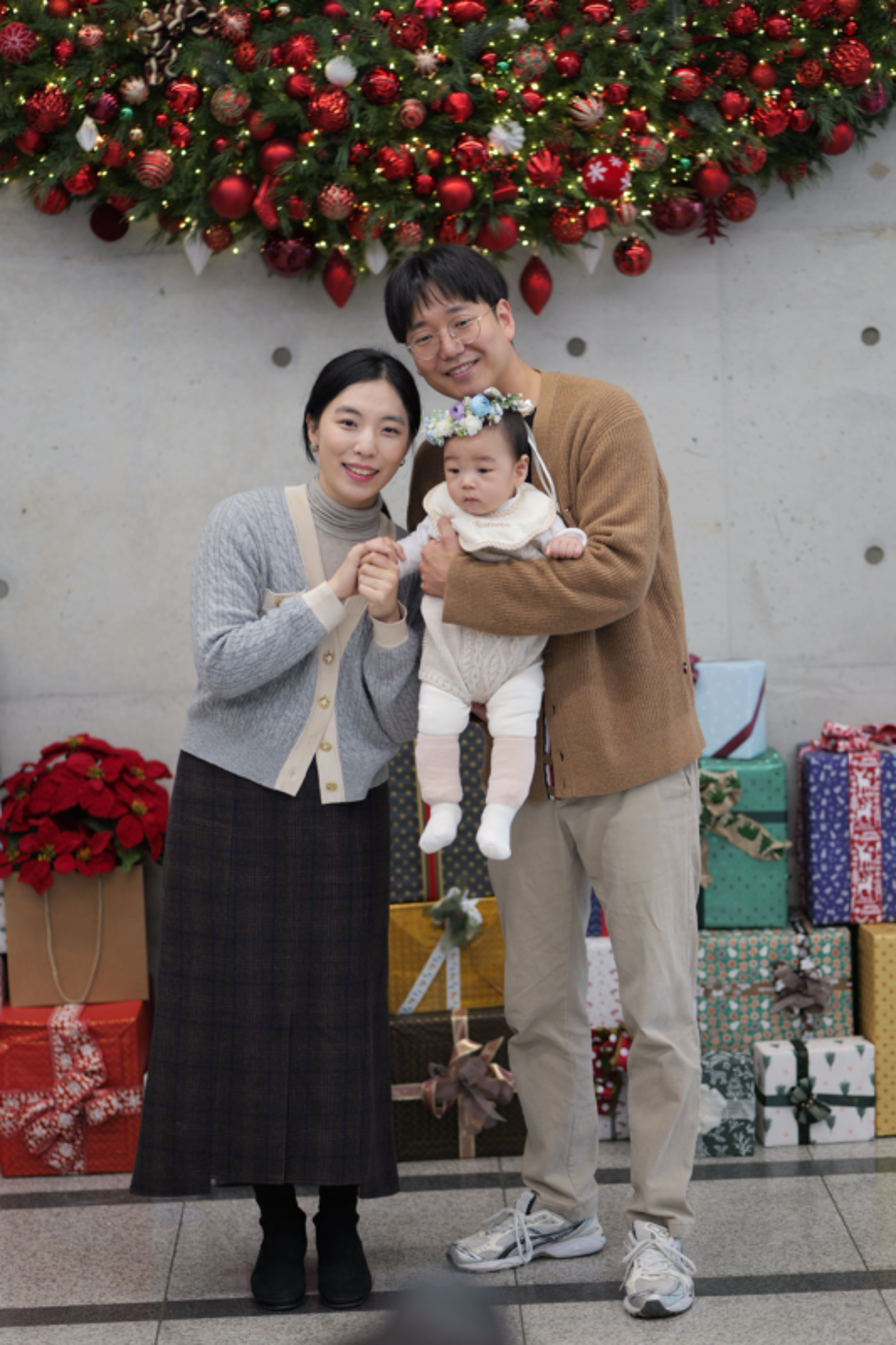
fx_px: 3174
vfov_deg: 23.9
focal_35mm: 85
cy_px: 672
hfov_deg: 16.1
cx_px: 448
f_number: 1.8
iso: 400
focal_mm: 85
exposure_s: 1/160
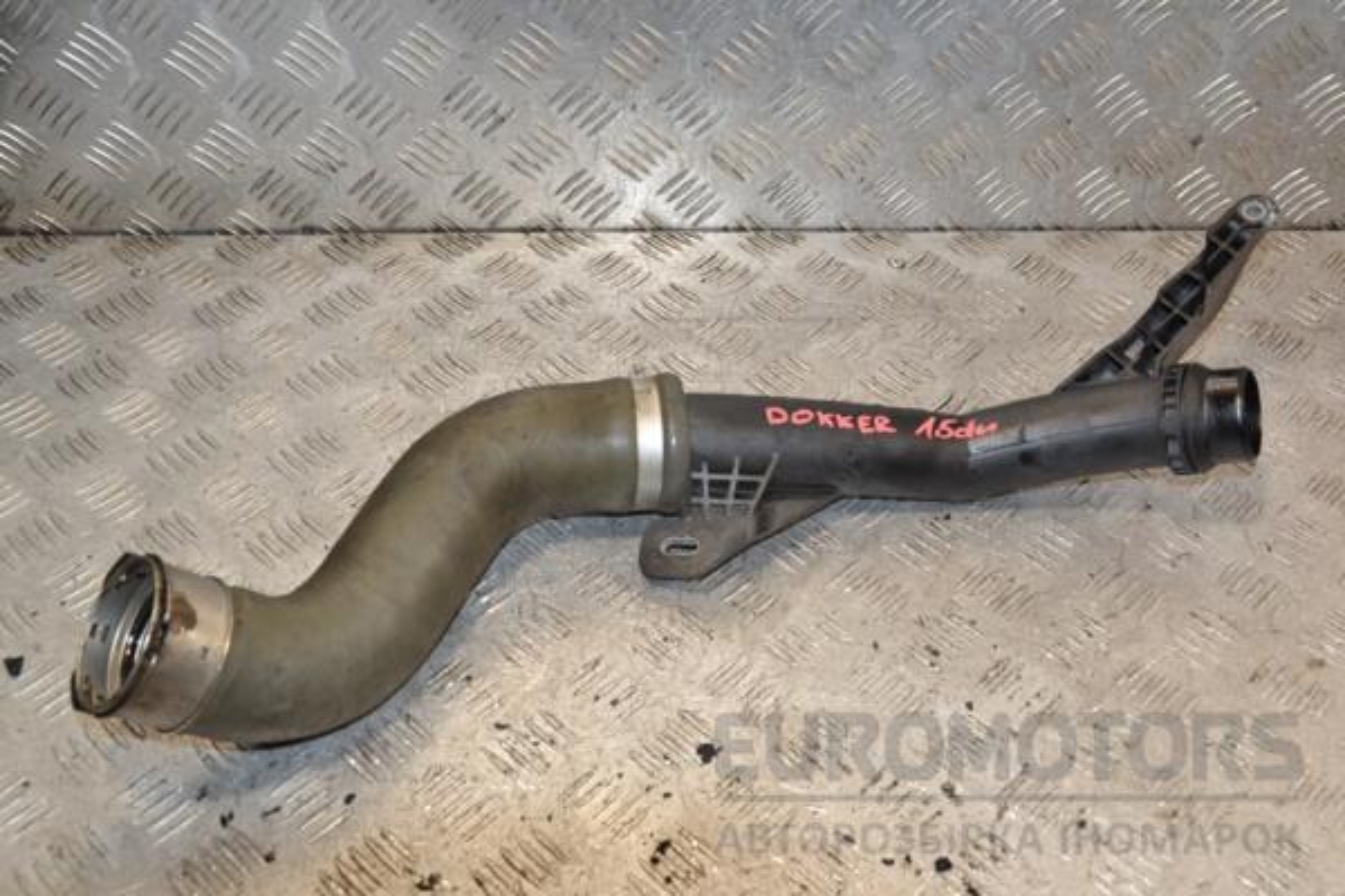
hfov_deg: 46.4
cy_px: 448
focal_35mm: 42
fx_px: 1569
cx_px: 672
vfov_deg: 31.9
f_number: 8
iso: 800
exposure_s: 1/200
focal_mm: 28
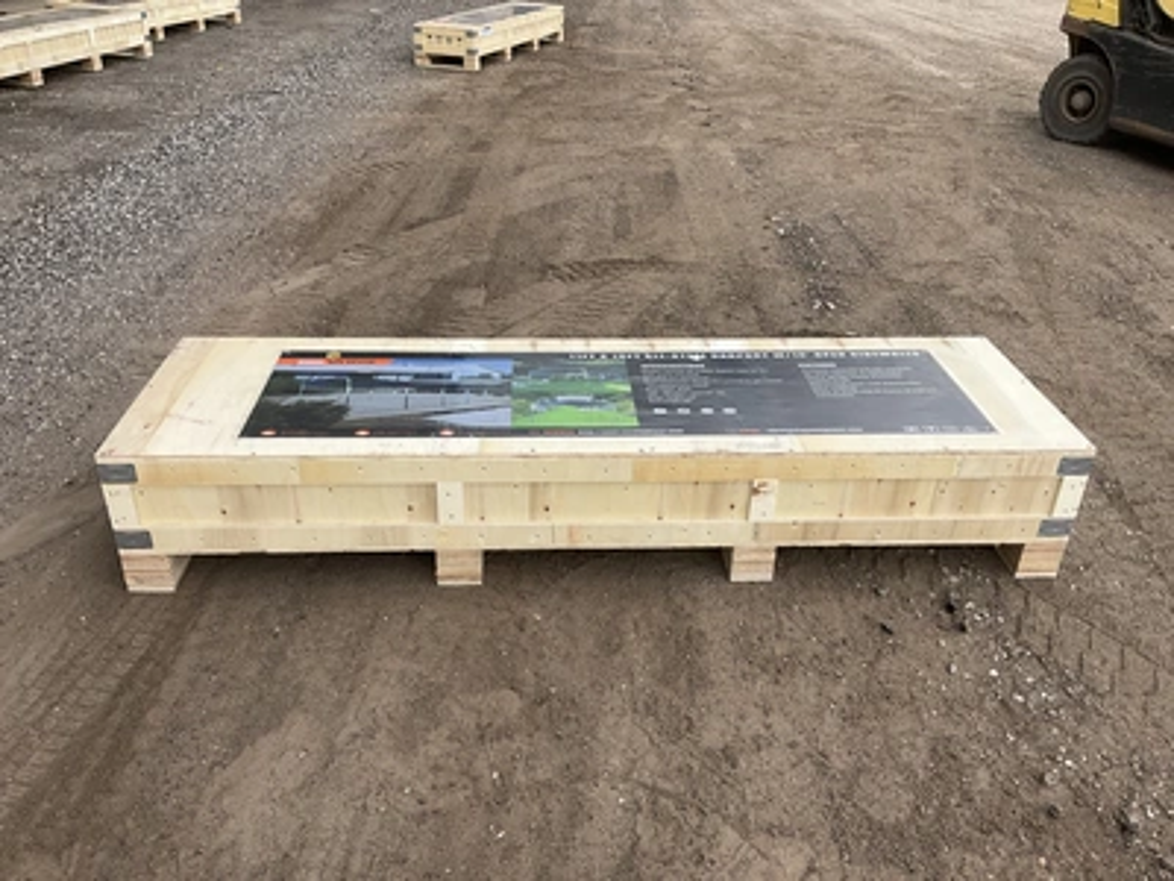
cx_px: 587
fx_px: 984
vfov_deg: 48.2
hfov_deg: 61.7
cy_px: 440
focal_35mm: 29
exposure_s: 1/620
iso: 25
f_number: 1.8
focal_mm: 3
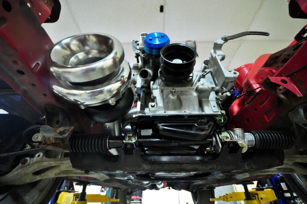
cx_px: 154
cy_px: 102
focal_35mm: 15
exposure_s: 1/8
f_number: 4
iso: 1600
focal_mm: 10
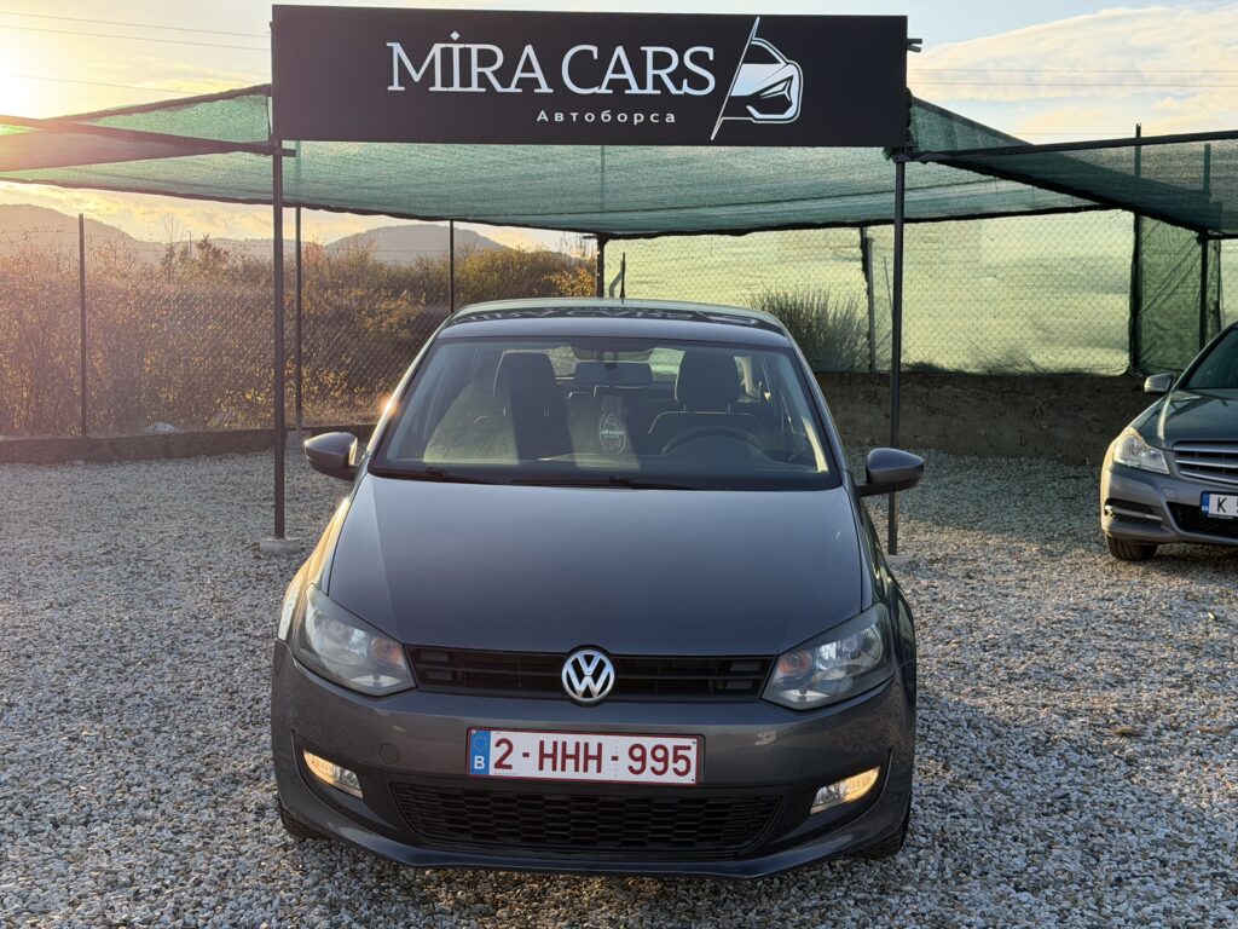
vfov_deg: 30.3
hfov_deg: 39.7
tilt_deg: -2.4
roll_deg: -0.3
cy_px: 464
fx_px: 1717
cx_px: 619
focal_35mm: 48
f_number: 1.78
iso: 80
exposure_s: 1/1642
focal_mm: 6.76
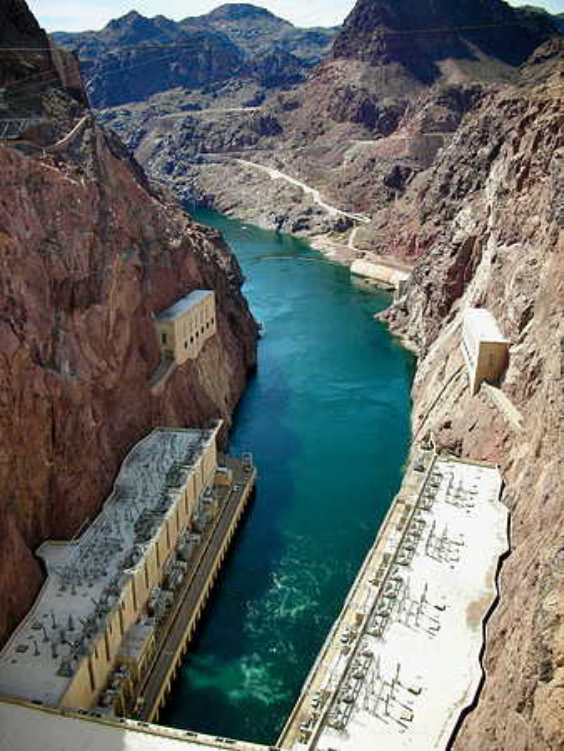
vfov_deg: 52.6
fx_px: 760
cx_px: 282
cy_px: 376
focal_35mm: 35
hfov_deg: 40.7
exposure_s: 1/376
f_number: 3
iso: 50
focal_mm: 5.8
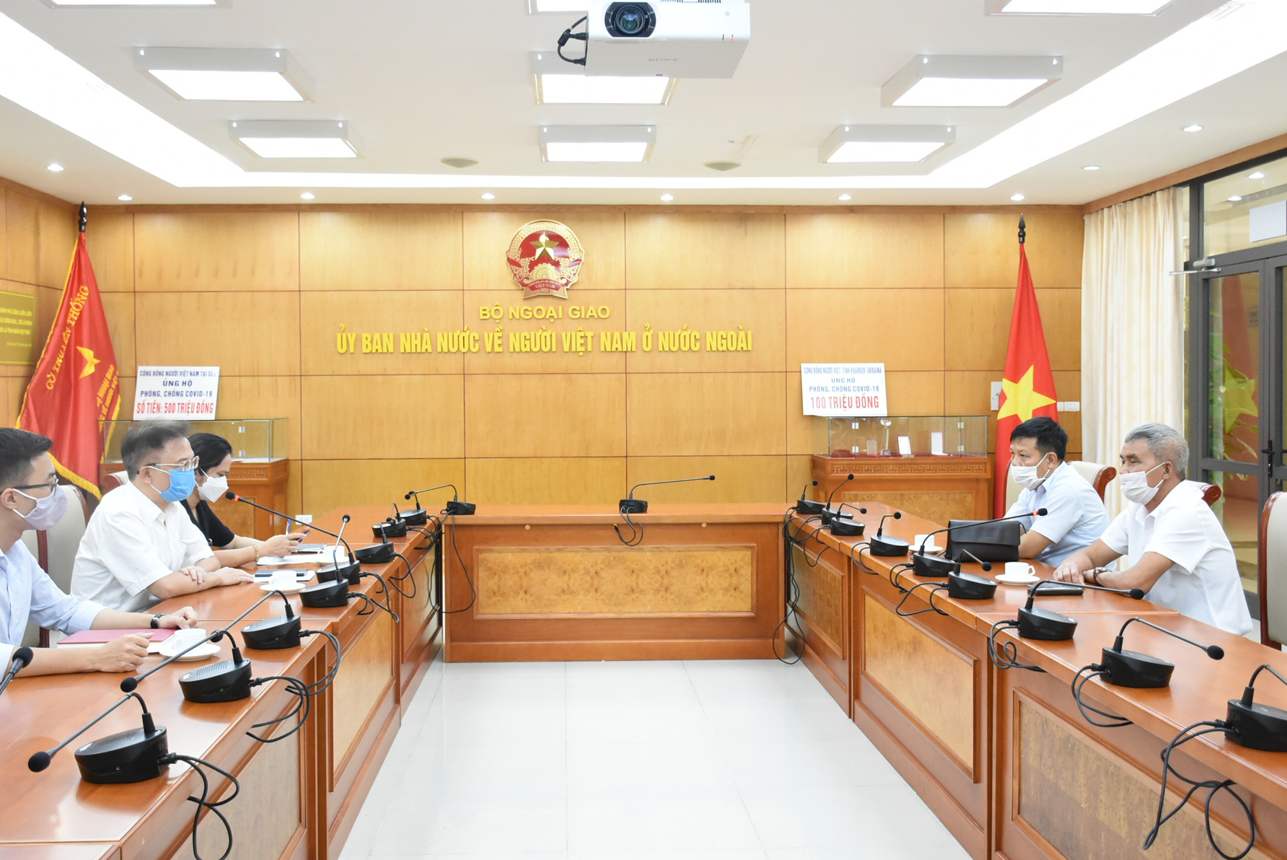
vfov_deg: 36.0
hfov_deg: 51.9
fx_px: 1324
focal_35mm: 37
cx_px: 632
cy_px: 408
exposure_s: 1/80
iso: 2000
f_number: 4.5
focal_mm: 22
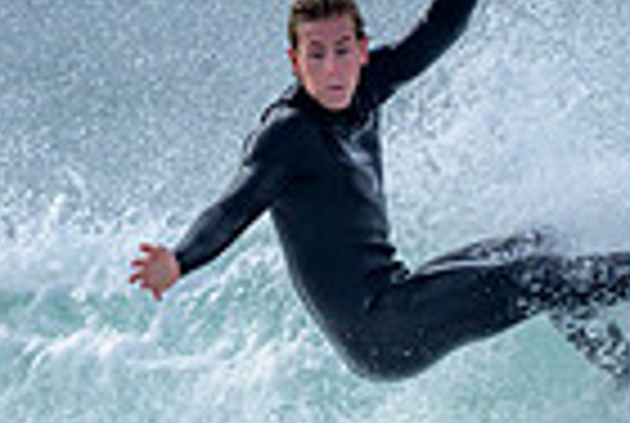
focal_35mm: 3832
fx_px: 67202
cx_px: 366
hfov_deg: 0.5
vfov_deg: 0.4
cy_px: 548
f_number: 6.3
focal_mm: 800
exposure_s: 1/2000
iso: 140
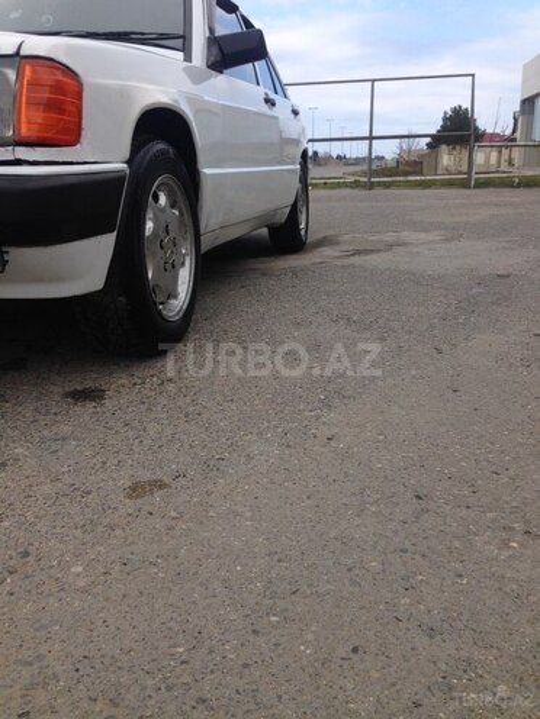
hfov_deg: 42.9
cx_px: 270
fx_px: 686
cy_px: 360
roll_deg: +0.3
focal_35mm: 33
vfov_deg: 55.4
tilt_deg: -14.4
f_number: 2.4
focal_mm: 4.12
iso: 50
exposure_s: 1/951
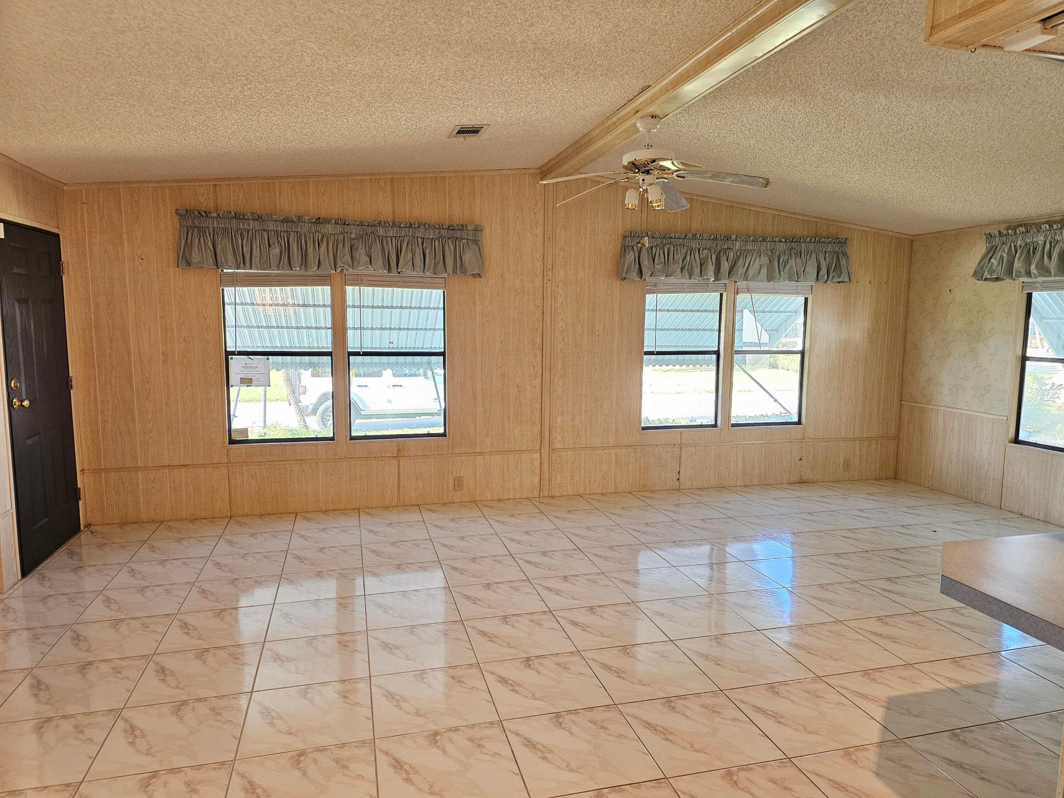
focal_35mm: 23
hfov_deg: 73.9
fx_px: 707
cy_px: 399
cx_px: 532
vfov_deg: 58.9
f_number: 1.7
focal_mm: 6.3
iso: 320
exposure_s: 1/120
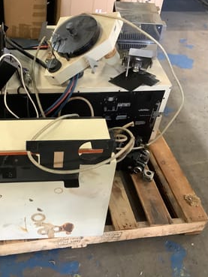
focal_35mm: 42
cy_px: 137
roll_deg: -2.9
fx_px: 336
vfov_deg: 44.8
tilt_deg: -41.6
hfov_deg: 34.0
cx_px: 68
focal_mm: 3.3
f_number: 2.4
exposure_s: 1/33
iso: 320
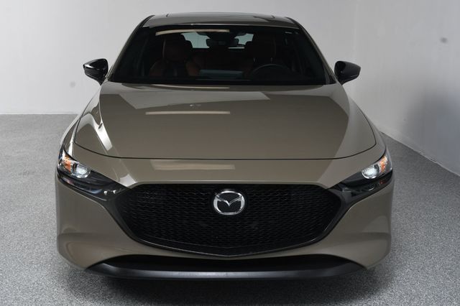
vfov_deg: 28.0
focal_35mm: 48
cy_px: 153
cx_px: 230
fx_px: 613
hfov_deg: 41.1
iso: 100
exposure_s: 1/160
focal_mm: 32
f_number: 10
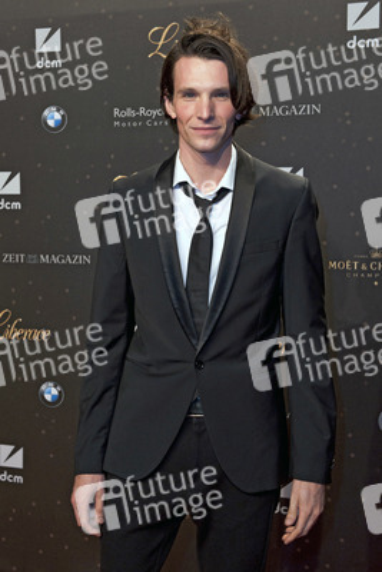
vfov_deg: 41.1
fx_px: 763
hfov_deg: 28.1
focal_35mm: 48
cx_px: 191
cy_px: 286
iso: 1250
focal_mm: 48
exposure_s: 1/100
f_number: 5.6
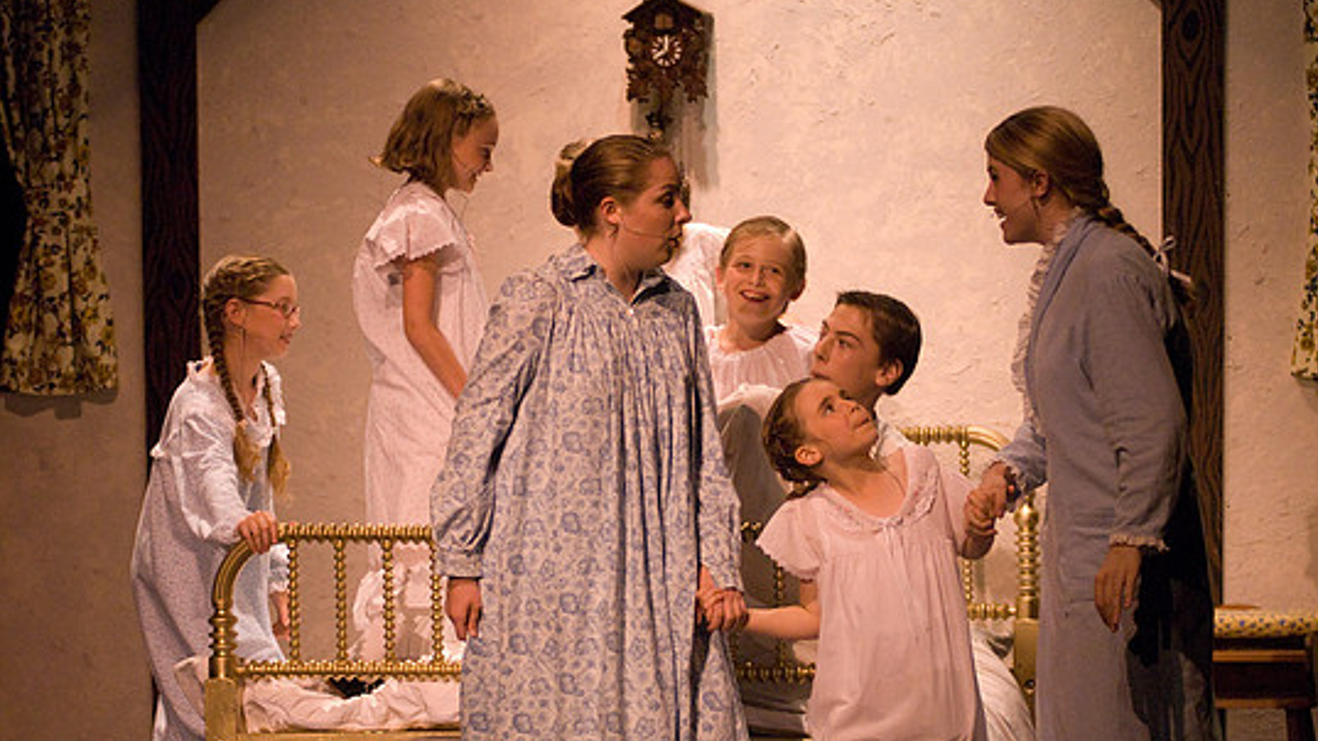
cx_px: 628
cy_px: 402
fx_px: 4753
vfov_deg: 8.9
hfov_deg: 15.8
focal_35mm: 136
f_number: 2.8
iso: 1600
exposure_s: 1/160
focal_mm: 80
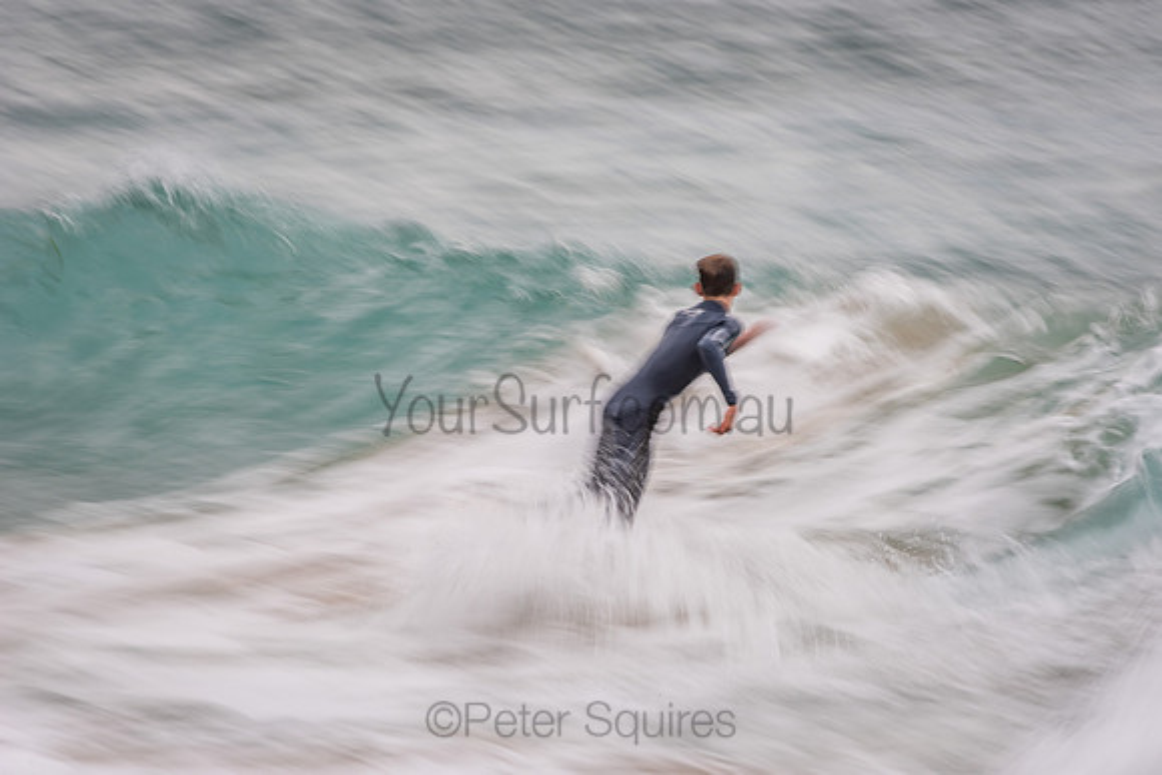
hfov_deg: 4.1
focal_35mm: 500
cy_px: 388
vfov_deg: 2.8
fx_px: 16142
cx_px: 581
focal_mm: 500
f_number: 16
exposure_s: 1/20
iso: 64
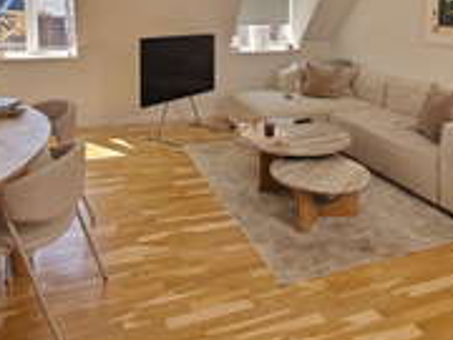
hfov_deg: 61.6
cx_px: 235
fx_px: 380
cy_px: 65
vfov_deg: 45.6
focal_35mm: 29
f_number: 2.2
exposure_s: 1/139
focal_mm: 2.59
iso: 64
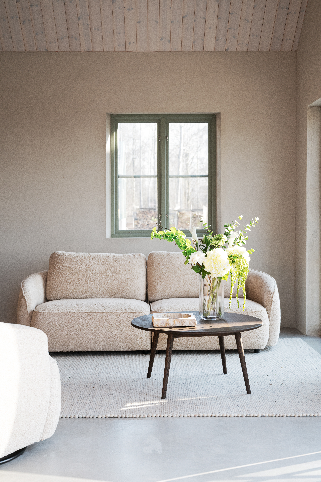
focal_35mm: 50
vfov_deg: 39.6
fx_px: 669
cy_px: 234
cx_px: 161
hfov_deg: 27.0
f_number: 4
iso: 320
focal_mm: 48
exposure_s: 1/250
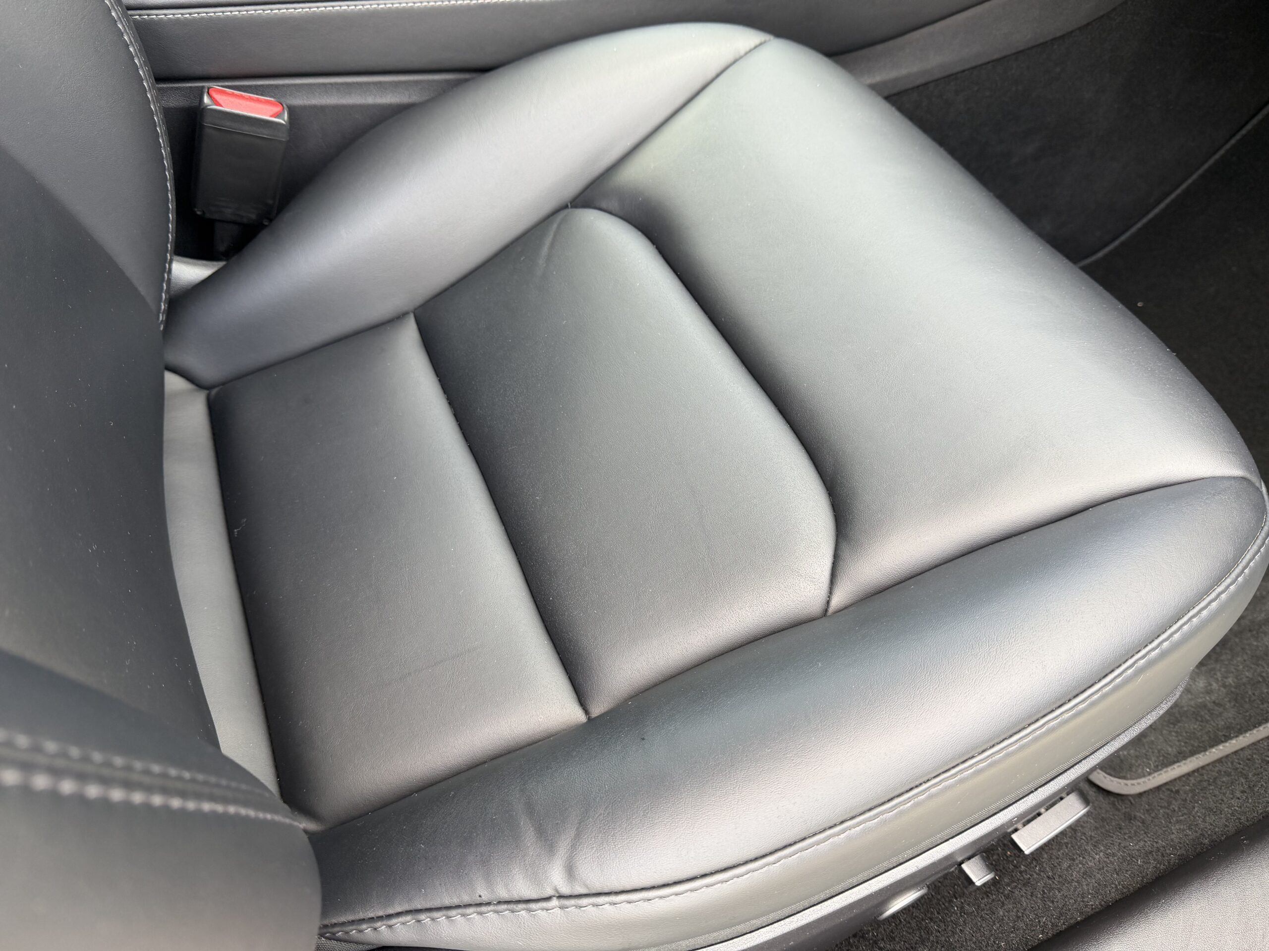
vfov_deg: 56.8
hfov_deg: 71.6
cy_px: 476
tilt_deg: -50.3
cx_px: 634
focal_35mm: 24
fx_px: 880
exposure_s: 1/153
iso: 125
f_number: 1.78
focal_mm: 6.76
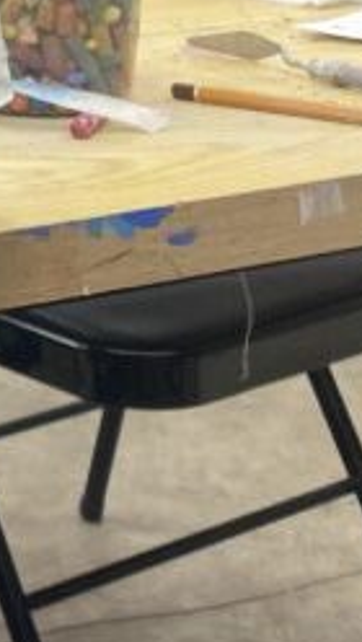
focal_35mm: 114
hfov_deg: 9.3
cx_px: -553
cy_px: -199
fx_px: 1940
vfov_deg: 17.6
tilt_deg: -3.7
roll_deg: +3.0
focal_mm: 4.25
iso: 64
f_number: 1.8
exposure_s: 1/100
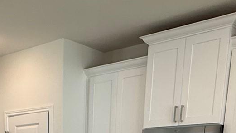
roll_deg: -0.7
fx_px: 375
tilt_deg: -14.1
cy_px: 260
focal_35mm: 60
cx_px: 57
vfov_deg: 16.0
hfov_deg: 34.1
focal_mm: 2.22
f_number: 2.2
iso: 100
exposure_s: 1/120
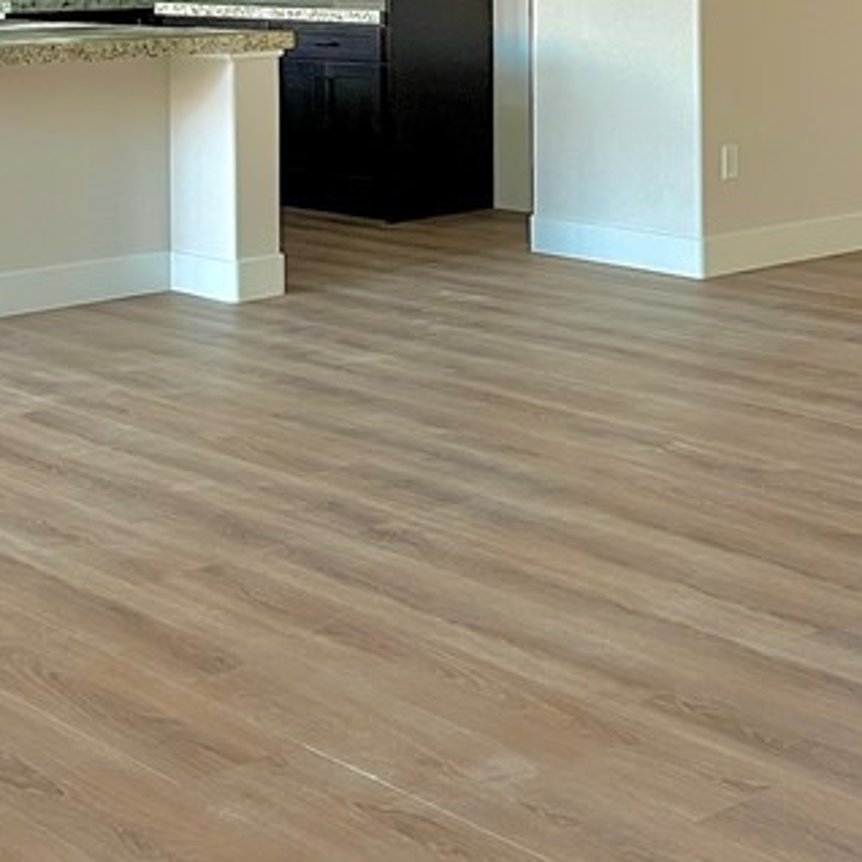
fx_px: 2085
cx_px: 588
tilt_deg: -2.7
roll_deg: +0.3
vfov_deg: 22.4
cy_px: -22
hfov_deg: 23.2
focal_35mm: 74
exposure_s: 1/60
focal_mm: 5.7
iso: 250
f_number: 1.5
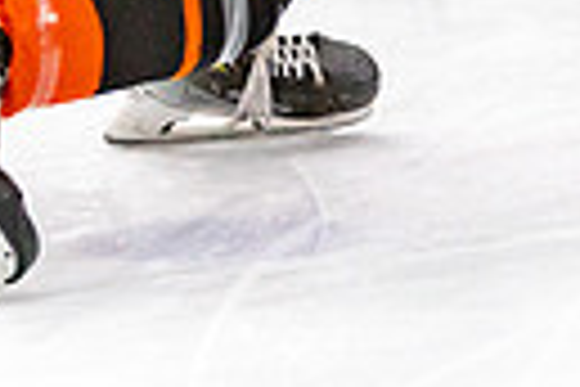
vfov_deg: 2.3
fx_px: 9698
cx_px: 522
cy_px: -538
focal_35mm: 602
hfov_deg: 3.4
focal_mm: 107
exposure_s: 1/1250
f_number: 2.8
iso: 3200
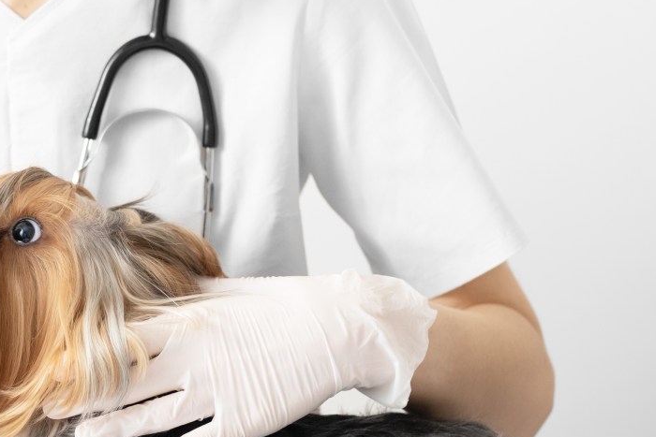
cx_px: 103
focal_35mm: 144
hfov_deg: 14.1
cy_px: 331
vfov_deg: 9.5
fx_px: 2624
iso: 500
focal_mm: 56
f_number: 3.2
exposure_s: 1/125
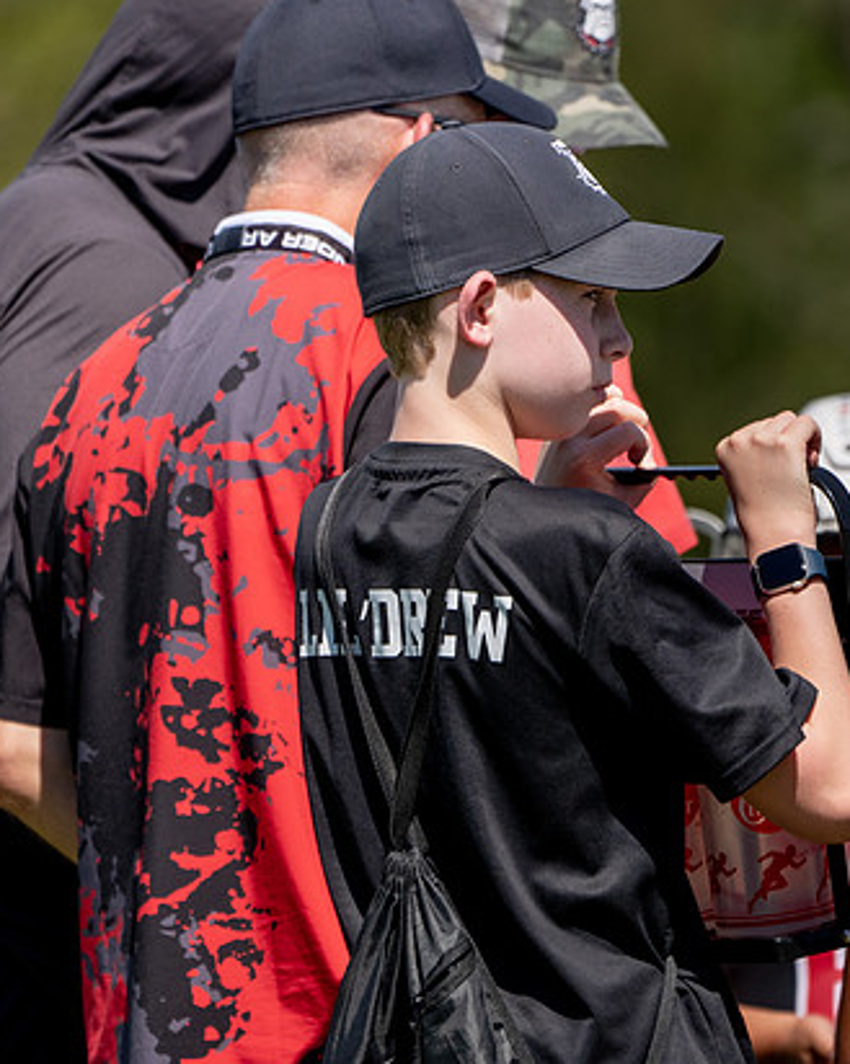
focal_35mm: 758
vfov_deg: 2.6
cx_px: 521
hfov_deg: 2.0
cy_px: 503
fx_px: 23863
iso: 320
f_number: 5.6
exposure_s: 1/2000
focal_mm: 400
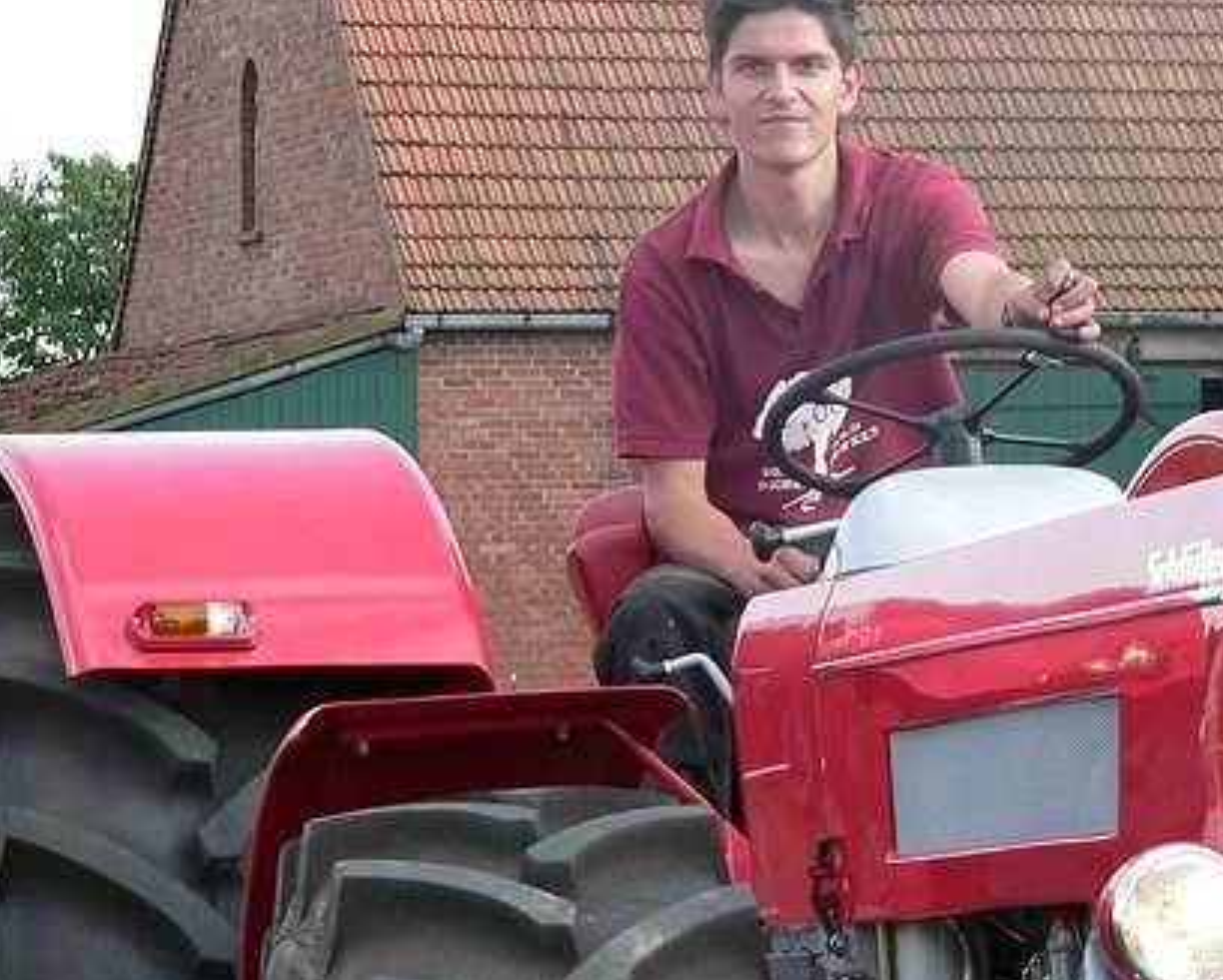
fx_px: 9563
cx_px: 899
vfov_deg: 5.9
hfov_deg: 7.3
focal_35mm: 264
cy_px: 459
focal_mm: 23
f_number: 4
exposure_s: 1/160
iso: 80
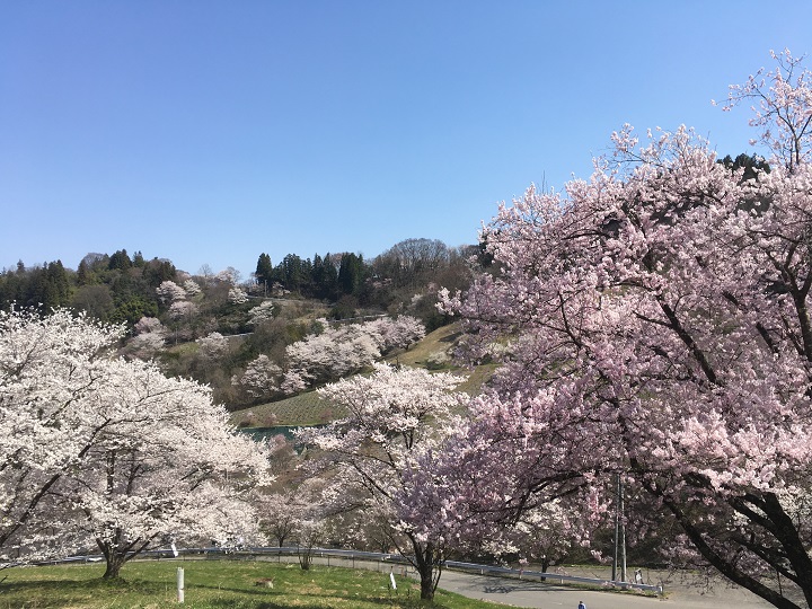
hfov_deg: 61.7
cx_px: 406
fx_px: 680
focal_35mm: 29
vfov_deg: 48.2
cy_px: 304
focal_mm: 4.15
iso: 25
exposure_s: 1/1304
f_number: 2.2
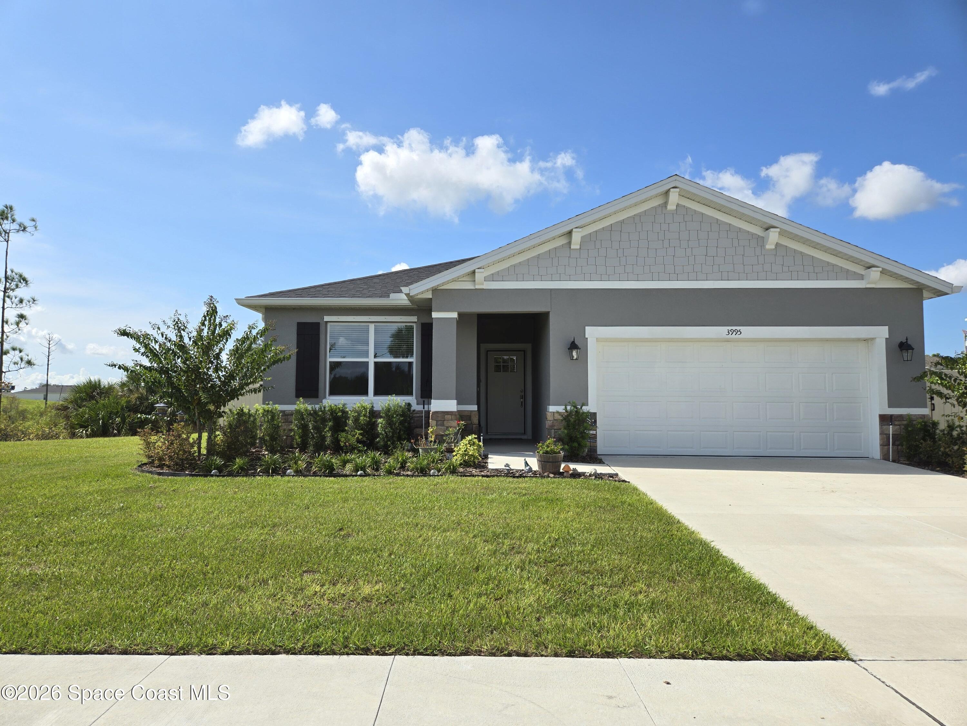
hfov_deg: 73.9
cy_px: 363
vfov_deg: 58.9
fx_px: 643
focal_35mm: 23
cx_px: 484
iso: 25
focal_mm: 5.4
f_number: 1.8
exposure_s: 1/1859
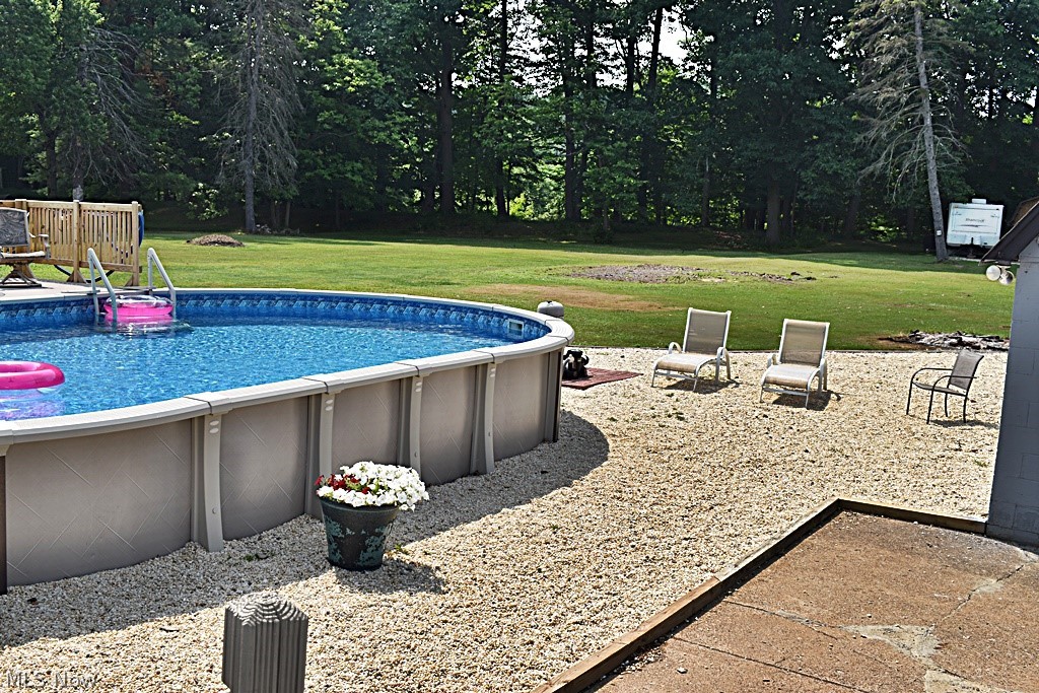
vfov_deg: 34.2
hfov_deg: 49.5
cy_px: 346
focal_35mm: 39
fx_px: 1126
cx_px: 520
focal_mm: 26
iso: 100
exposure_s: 1/200
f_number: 11
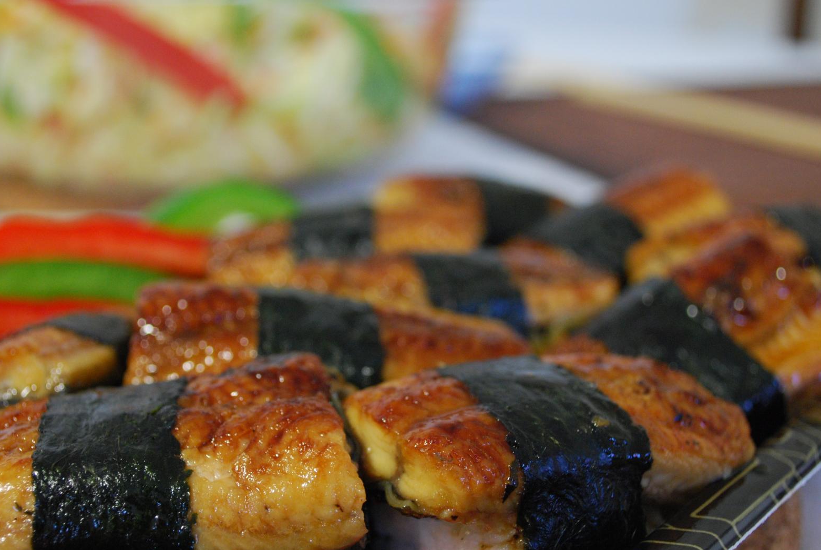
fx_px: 1347
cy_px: 310
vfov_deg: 23.0
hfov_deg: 33.9
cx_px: 373
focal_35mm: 59
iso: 800
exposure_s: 1/3
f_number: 4.8
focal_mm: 30
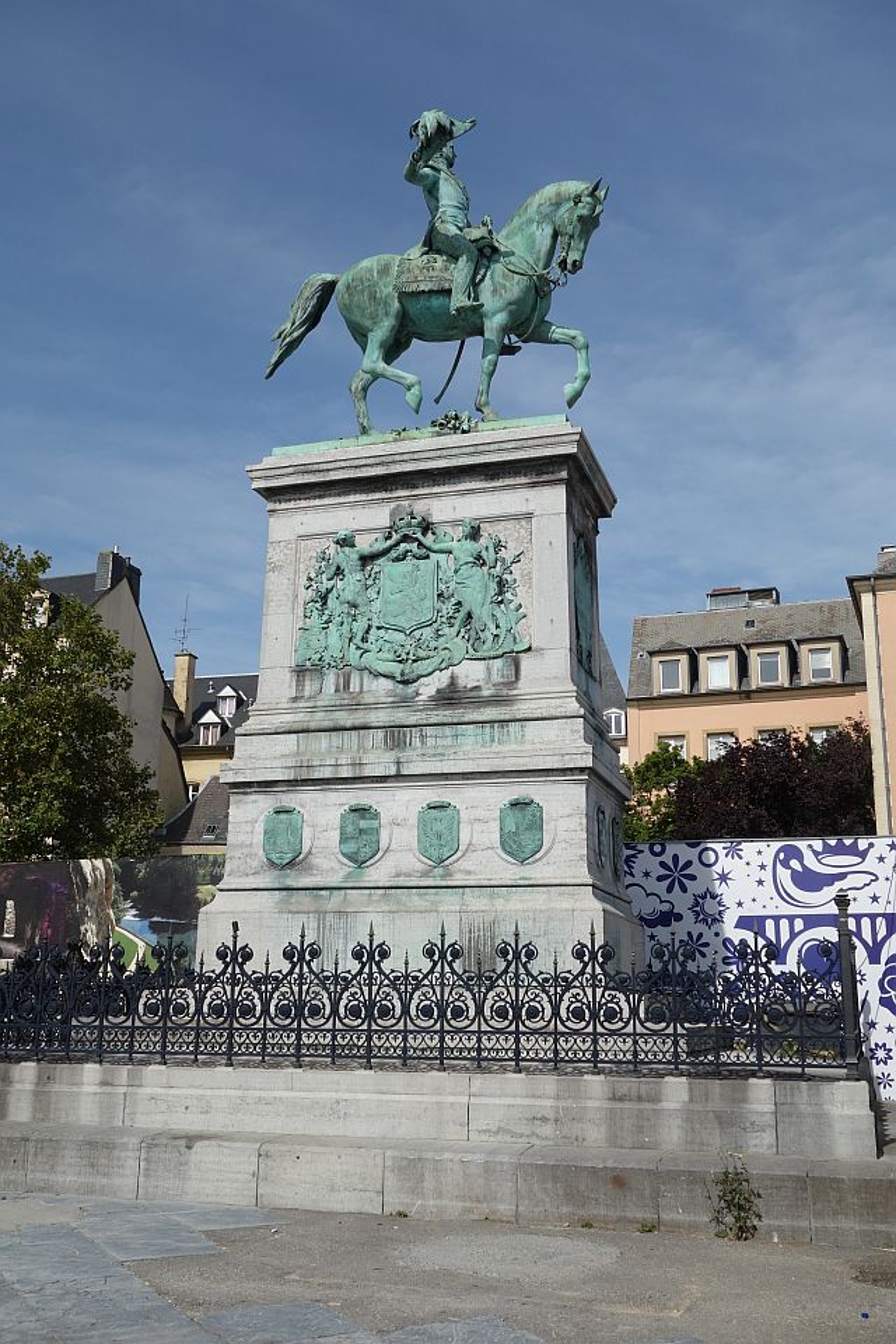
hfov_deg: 36.9
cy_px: 672
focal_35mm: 36
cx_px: 448
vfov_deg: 53.1
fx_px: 1344
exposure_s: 1/400
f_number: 8
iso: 125
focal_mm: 13.42
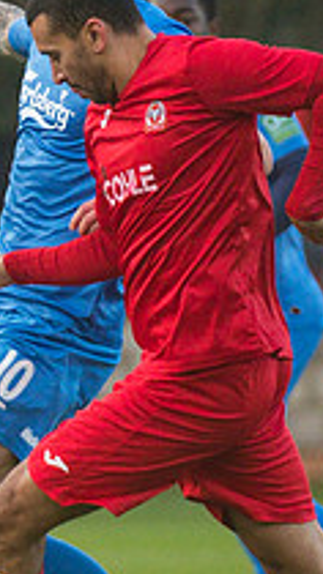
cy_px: 434
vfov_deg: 2.0
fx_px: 16305
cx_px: 65
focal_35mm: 1070
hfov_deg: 1.1
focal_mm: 195
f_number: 2.8
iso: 2000
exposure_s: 1/2000
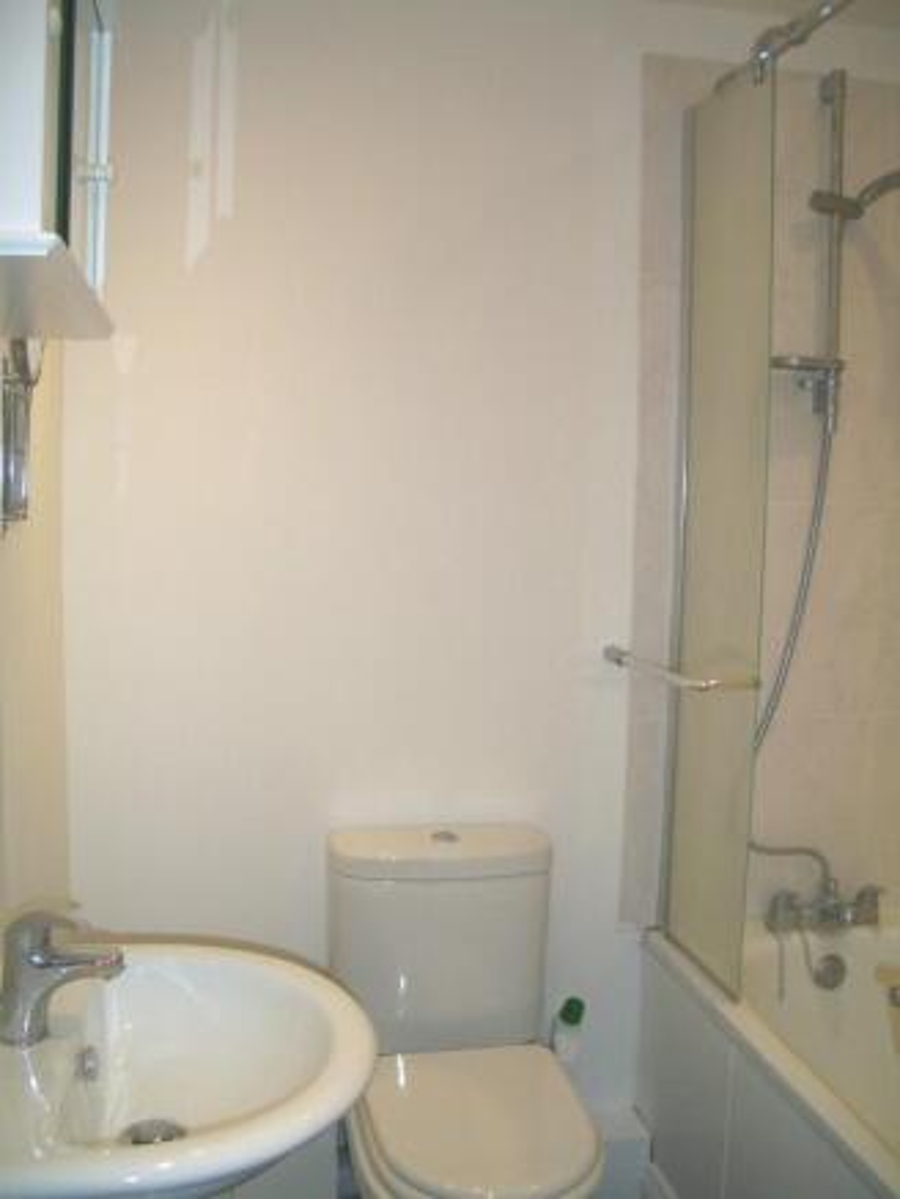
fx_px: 1213
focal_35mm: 35
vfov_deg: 52.6
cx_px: 450
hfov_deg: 40.7
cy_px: 600
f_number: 3.1
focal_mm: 6.3
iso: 80
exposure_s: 1/30
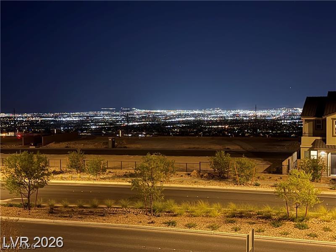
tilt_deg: -2.7
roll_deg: +1.0
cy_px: 126
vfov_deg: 30.3
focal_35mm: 48
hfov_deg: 39.7
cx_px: 168
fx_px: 466
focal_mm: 6.76
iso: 640
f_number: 1.78
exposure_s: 1/5
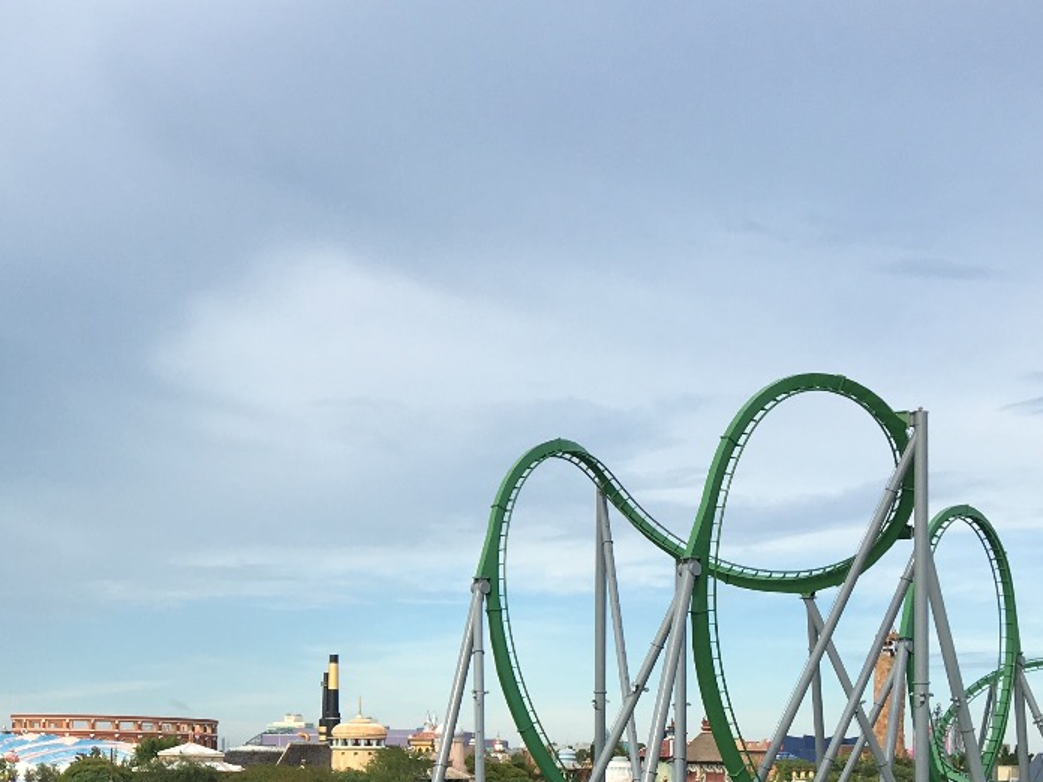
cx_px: 94
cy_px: 689
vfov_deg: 23.8
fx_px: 1808
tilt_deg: +4.0
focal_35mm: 60
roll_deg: -1.5
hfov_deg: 30.7
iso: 25
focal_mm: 4.15
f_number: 2.2
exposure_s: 1/864
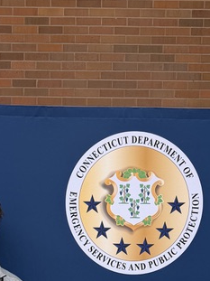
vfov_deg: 22.1
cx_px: 111
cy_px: 370
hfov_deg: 18.6
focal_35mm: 79
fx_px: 639
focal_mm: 6.76
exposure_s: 1/1230
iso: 80
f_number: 1.78
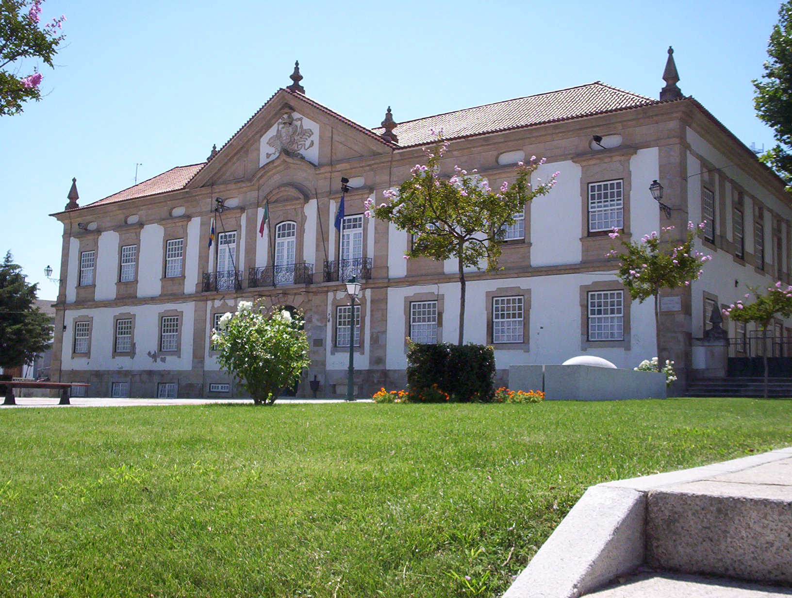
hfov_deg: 48.9
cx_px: 396
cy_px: 299
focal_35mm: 38
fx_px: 871
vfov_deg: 37.9
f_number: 4.5
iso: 100
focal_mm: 4.99
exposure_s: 1/620
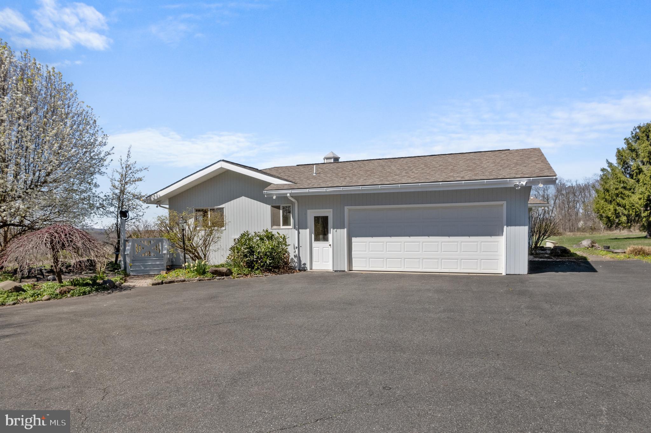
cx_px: 326
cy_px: 216
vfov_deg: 57.2
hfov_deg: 78.6
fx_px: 398
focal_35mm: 22
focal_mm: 8.38
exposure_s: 1/800
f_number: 2.8
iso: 110
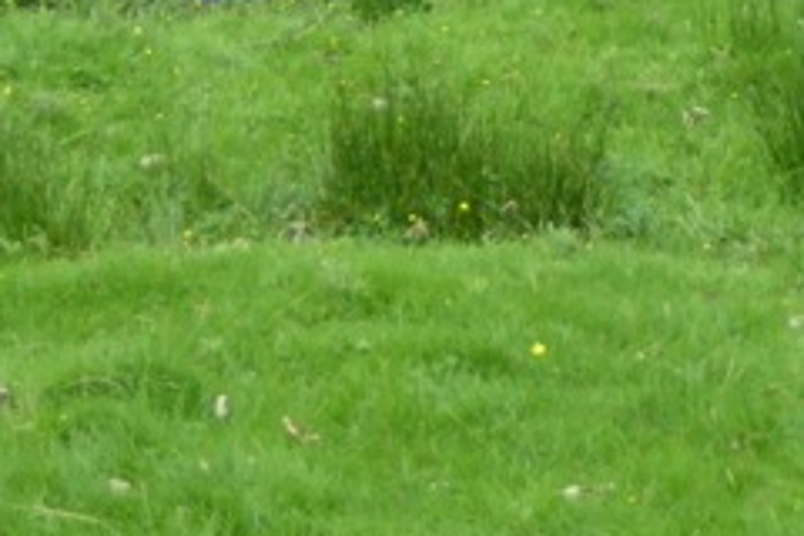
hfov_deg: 7.2
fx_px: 6409
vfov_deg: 4.7
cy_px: -732
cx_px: 710
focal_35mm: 287
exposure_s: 1/80
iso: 100
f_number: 4.3
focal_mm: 10.9
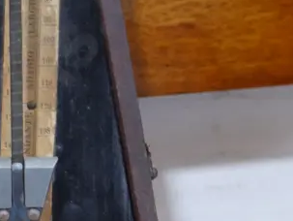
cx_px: -71
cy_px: 238
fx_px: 1602
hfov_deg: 10.3
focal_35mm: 189
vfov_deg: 7.8
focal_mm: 28
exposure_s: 1/60
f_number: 5.3
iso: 3200
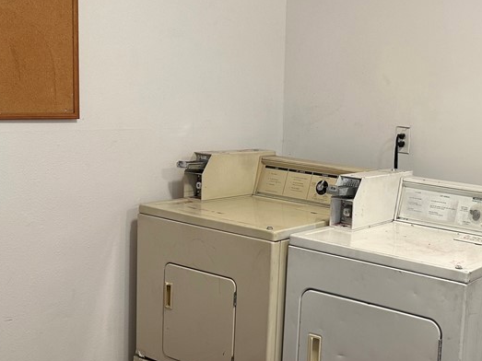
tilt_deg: -6.7
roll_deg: -2.8
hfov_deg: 37.5
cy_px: 181
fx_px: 654
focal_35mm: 47
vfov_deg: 30.9
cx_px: 443
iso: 125
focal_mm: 6.86
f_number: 1.78
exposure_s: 1/60
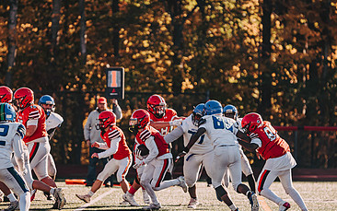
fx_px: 2967
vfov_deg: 4.1
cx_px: 148
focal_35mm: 323
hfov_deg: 6.5
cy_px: 134
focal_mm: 200
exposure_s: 1/2000
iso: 250
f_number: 3.2
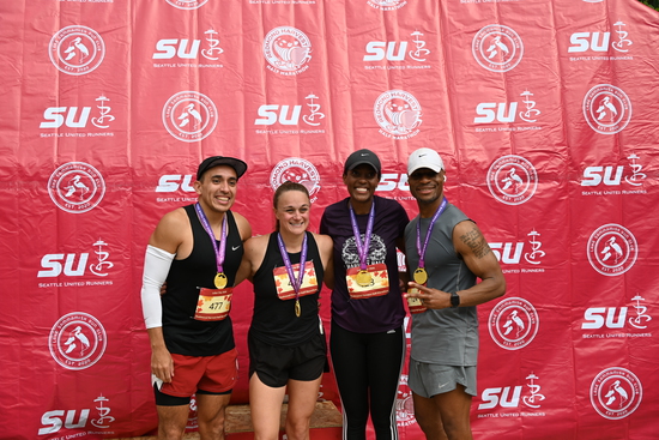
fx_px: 879
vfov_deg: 28.1
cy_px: 220
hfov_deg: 41.1
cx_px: 330
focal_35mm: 48
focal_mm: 48
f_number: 5.6
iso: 160
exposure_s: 1/250
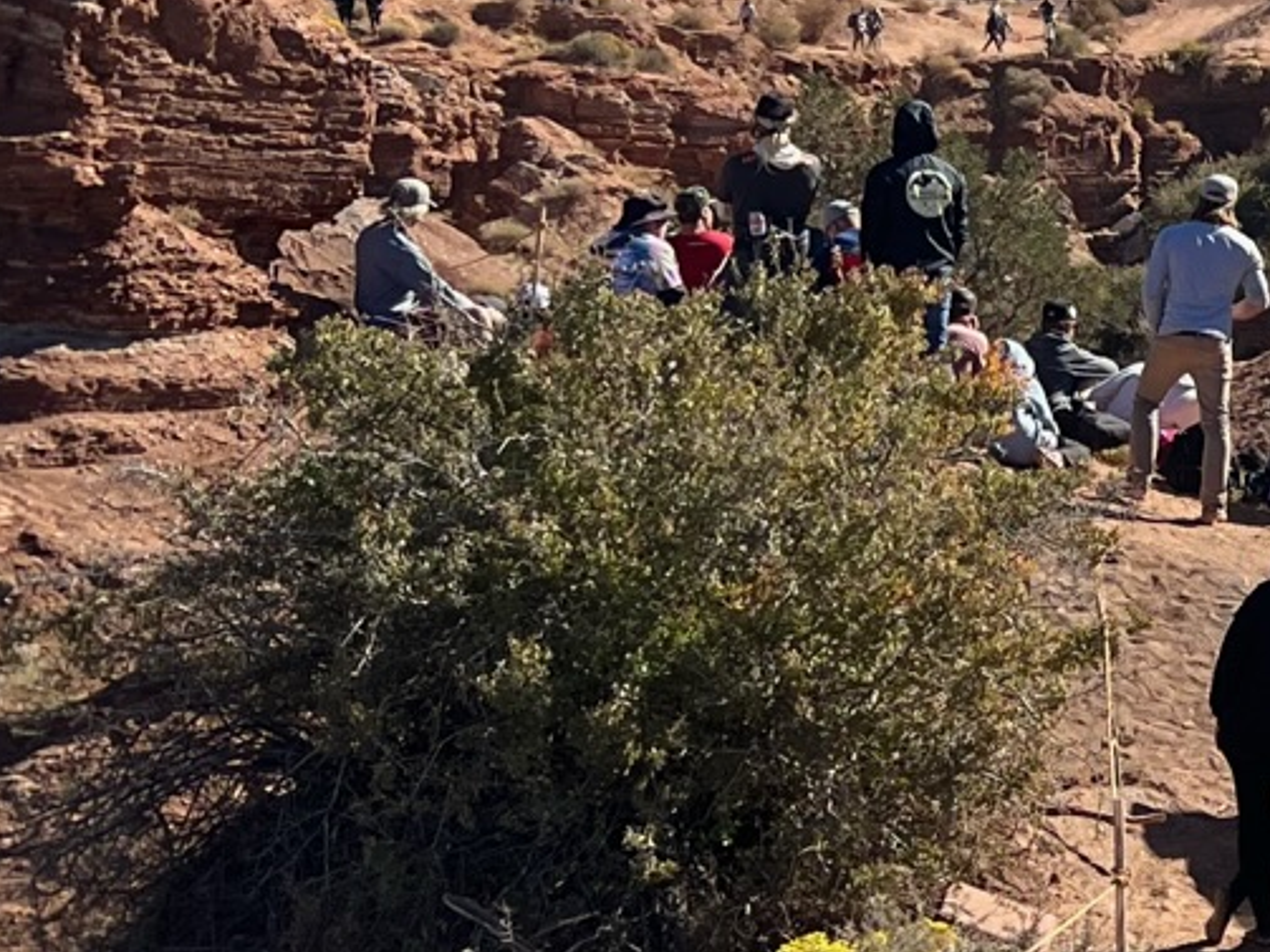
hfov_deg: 15.6
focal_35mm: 106
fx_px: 3888
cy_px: 187
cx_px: 2372
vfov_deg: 13.9
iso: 50
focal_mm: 5.7
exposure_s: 1/3165
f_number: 1.5
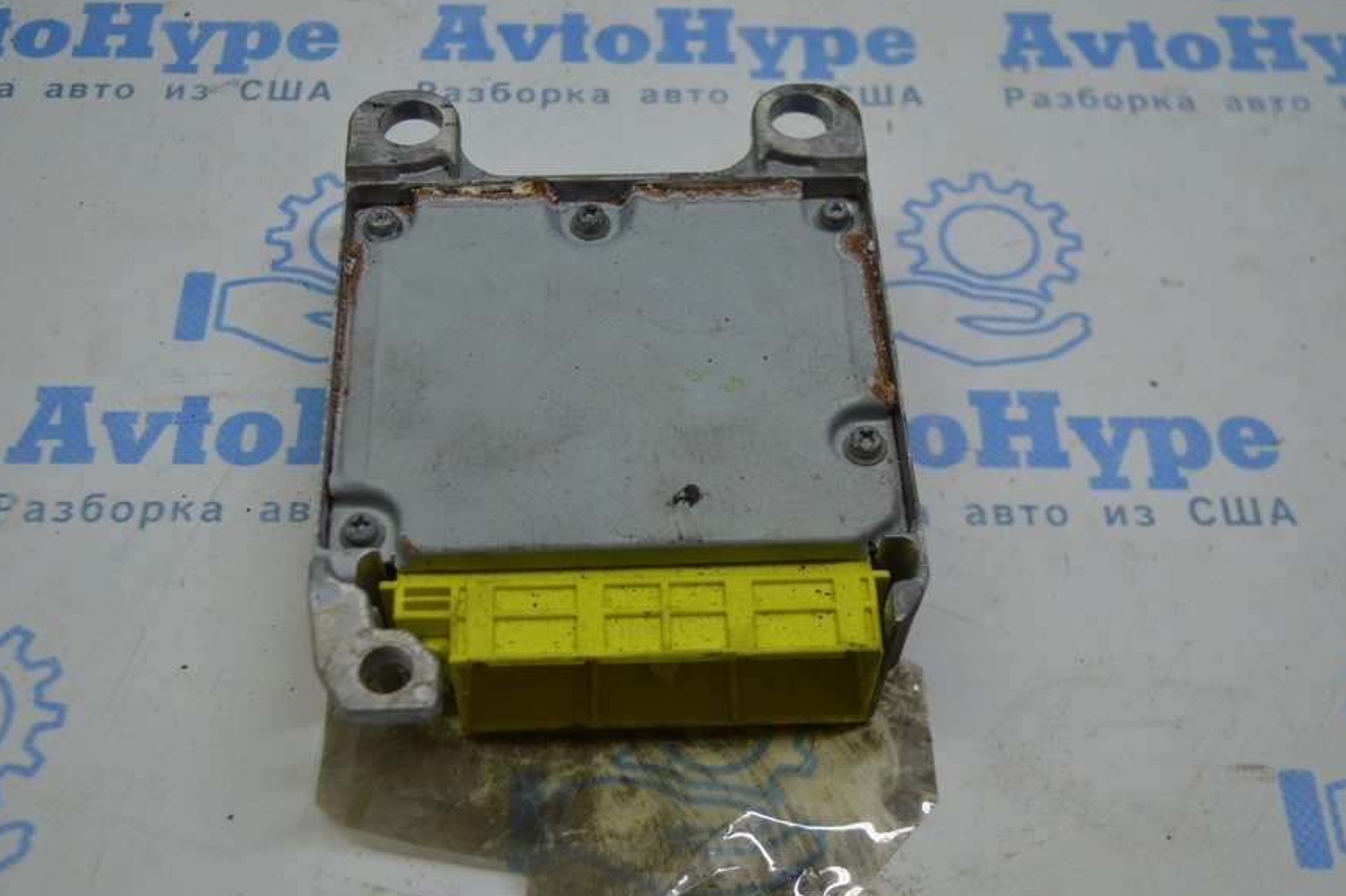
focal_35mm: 45
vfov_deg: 30.0
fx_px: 1666
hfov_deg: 44.0
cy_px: 521
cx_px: 635
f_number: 4
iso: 400
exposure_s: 1/200
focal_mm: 25
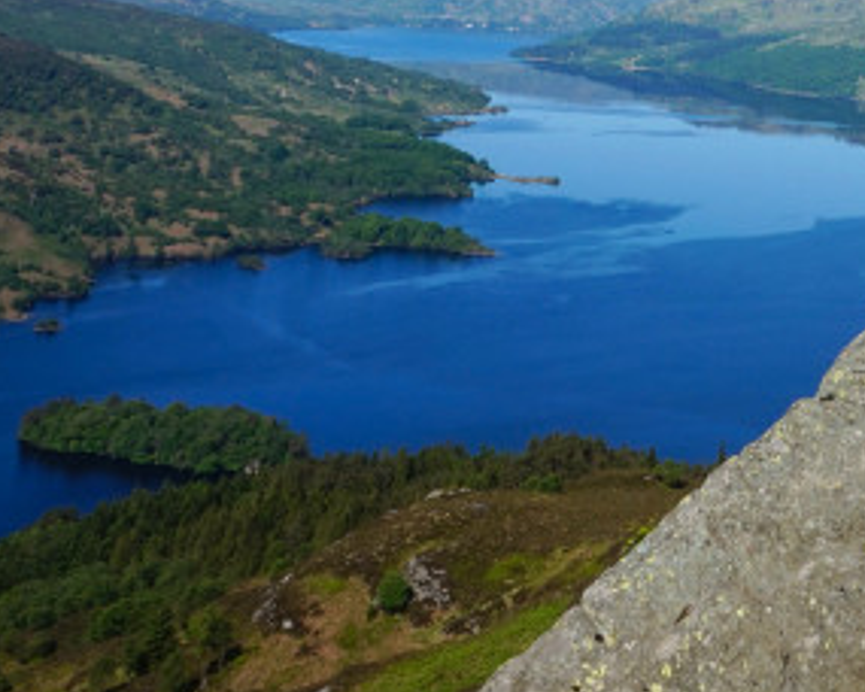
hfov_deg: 24.2
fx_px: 1818
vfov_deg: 20.3
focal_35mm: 71
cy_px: -111
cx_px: 1053
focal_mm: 18
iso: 100
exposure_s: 1/125
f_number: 14
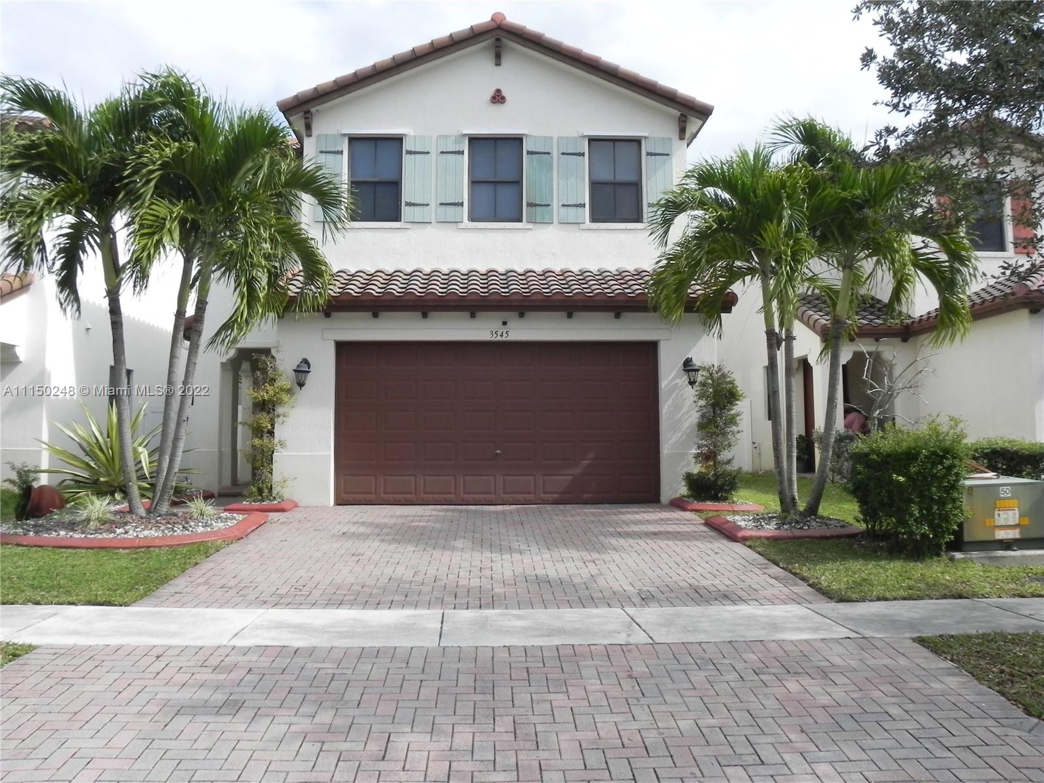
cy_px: 392
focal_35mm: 29
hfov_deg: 61.7
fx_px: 875
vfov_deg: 48.2
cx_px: 522
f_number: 7.1
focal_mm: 5.2
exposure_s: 1/333
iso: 160
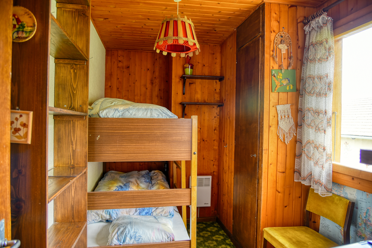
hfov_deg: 73.7
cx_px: 186
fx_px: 248
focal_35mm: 24
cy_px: 124
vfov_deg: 53.2
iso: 250
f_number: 5
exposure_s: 1/100
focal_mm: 24
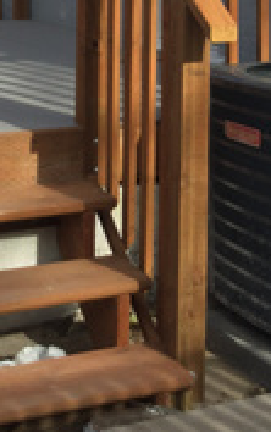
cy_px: -78
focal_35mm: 89
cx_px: 107
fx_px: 1049
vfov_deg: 21.7
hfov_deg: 14.7
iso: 25
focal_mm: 3.3
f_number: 2.4
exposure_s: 1/791
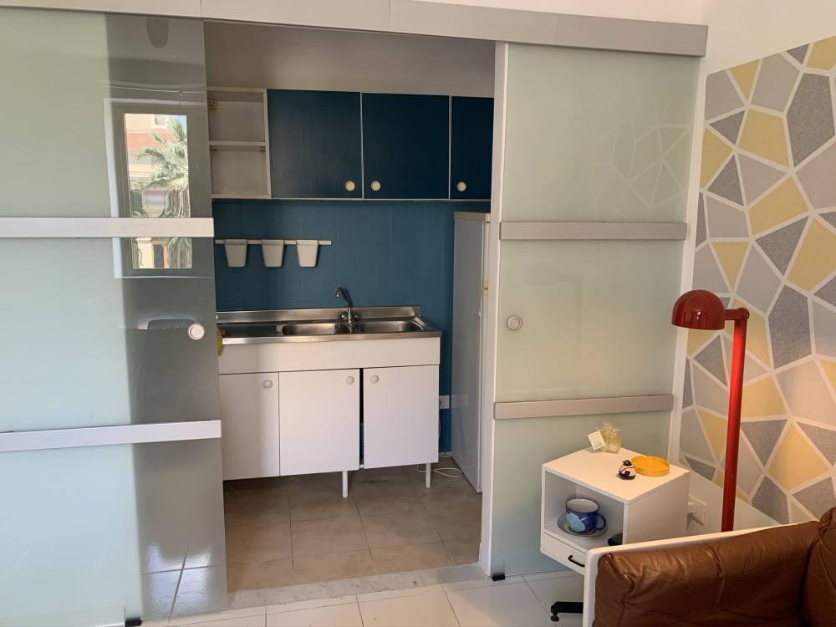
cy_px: 314
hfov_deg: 67.3
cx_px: 418
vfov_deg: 53.1
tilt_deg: -9.6
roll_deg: -1.2
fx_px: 628
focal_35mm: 26
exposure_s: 1/50
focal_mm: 4.25
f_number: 1.8
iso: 100
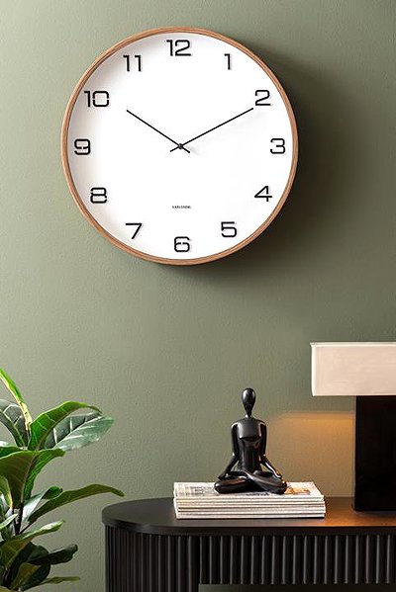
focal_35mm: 95
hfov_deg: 14.4
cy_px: 296
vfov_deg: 21.4
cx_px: 198
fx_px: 1566
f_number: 6.3
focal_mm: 95
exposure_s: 1/10
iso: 200
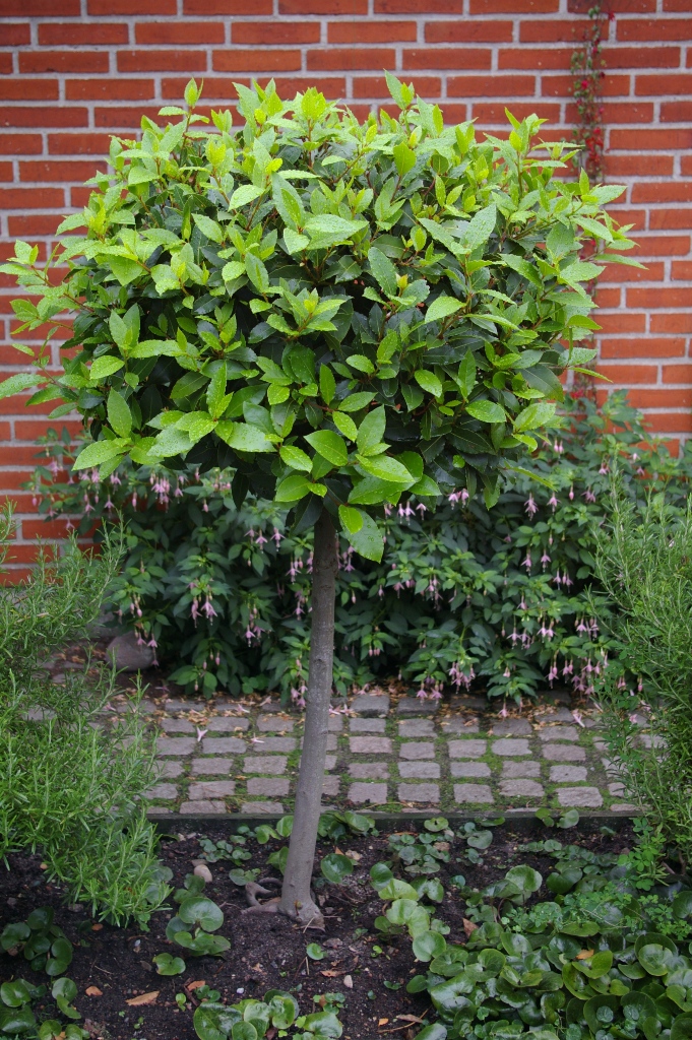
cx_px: 346
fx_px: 1516
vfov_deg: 37.9
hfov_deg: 25.7
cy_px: 520
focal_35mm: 52
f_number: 4.5
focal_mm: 35
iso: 200
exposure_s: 1/45
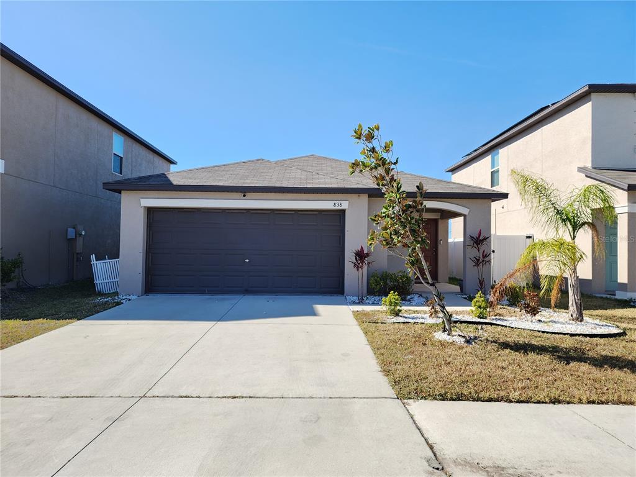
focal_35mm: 23
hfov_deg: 73.9
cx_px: 318
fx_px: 423
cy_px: 238
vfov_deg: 58.9
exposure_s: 1/579
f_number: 1.8
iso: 12
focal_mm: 6.4
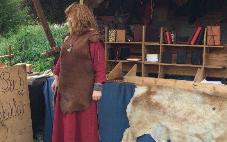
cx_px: 109
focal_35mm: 56
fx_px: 346
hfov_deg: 36.3
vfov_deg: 23.1
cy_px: 55
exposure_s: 1/391
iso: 32
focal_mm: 4.12
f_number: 2.2
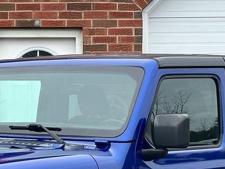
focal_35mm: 163
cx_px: 67
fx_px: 1060
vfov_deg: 9.1
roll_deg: +0.2
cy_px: 168
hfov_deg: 12.1
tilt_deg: -3.2
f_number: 1.78
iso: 64
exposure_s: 1/816
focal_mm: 6.86
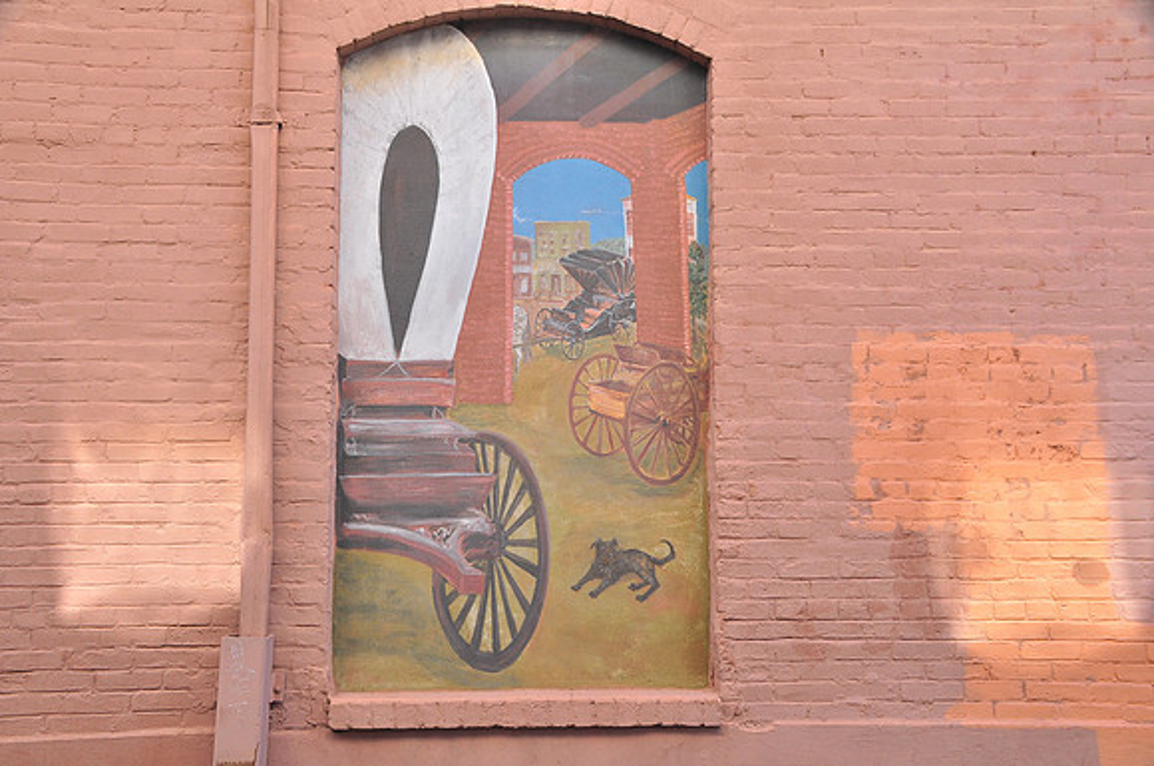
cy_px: 383
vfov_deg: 34.1
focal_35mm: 39
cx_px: 577
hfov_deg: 49.6
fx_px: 1248
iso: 200
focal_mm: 26
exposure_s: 1/125
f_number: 10
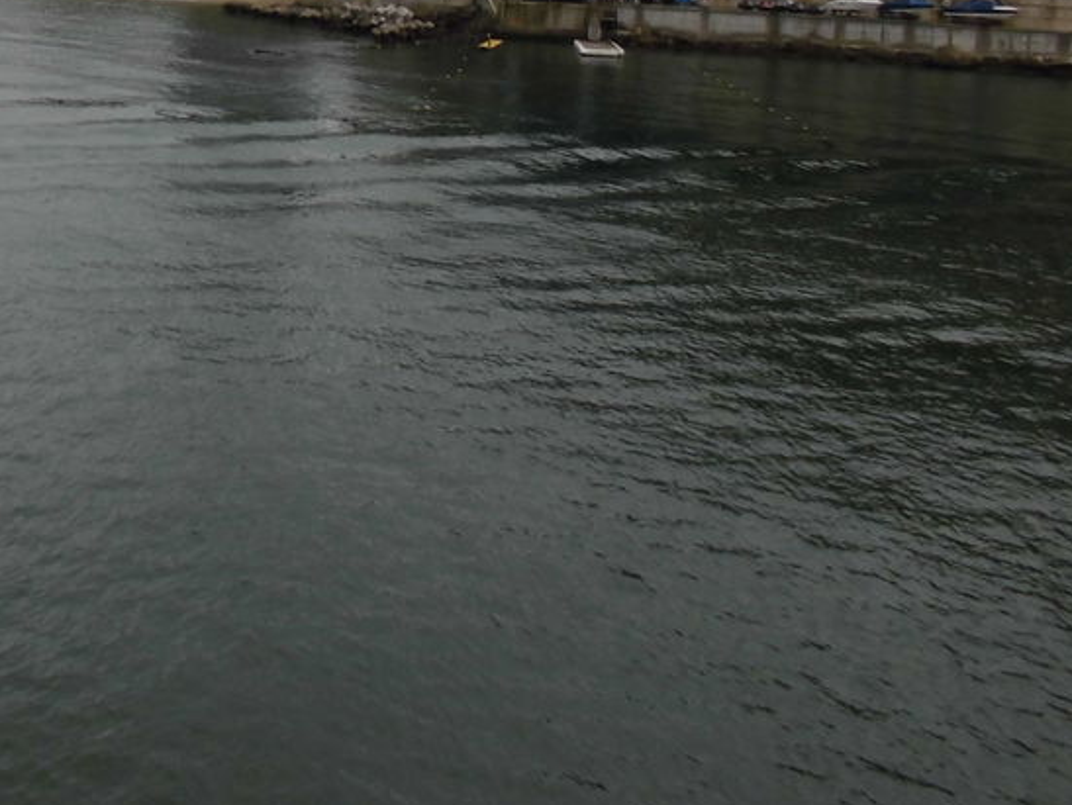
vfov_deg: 24.3
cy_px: -41
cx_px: -18
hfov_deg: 31.1
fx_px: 1766
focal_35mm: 57
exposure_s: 1/320
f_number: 3.5
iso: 100
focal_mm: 4.6
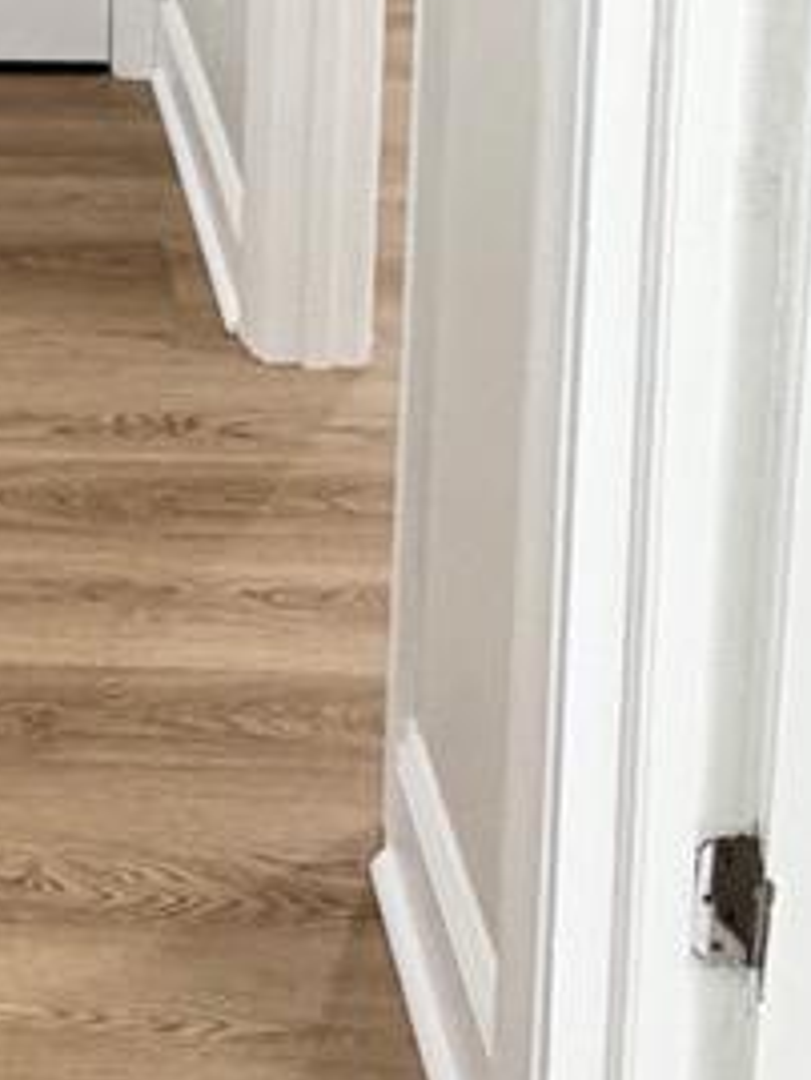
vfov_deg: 21.6
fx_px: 2497
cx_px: -289
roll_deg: +0.3
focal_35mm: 80
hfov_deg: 17.2
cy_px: -389
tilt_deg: -10.0
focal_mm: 2.22
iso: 250
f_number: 2.2
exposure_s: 1/120
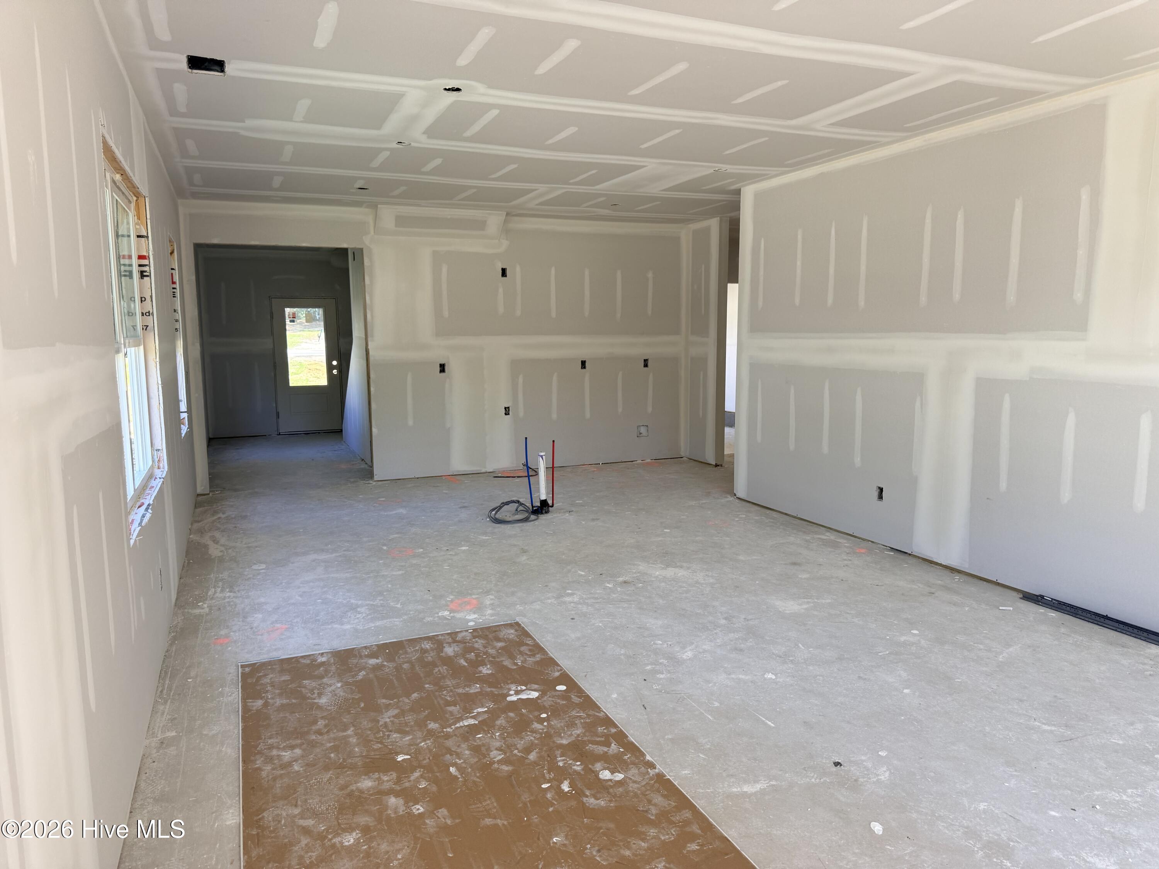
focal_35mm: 24
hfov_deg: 71.6
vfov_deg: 56.8
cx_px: 580
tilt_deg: -6.9
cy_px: 434
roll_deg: +0.4
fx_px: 804
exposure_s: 1/387
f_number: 1.78
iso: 100
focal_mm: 6.76
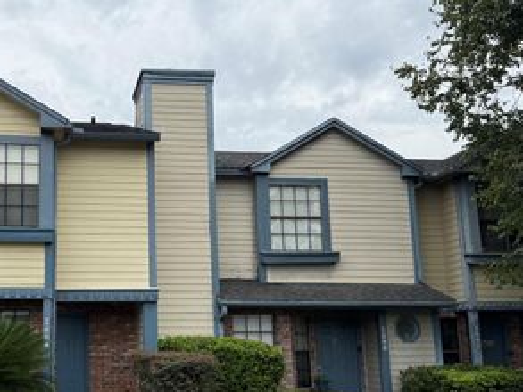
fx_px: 620
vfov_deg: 35.0
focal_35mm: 41
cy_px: 247
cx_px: 118
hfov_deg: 43.9
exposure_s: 1/2445
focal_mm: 6.76
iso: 80
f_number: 1.78
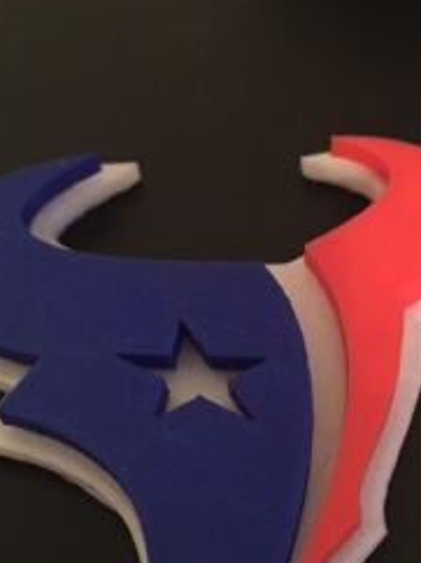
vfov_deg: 39.6
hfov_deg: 30.2
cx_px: 242
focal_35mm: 48
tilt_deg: -54.3
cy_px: 244
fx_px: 780
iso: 160
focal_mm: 4.15
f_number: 2.2
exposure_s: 1/4
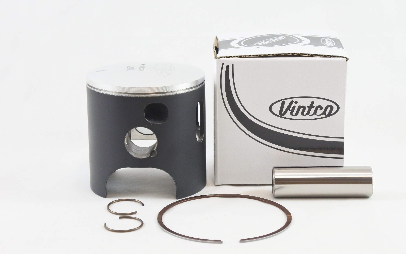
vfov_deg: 19.7
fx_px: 730
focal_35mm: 66
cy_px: 129
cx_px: 204
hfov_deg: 31.1
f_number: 5
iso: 800
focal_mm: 24
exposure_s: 1/125
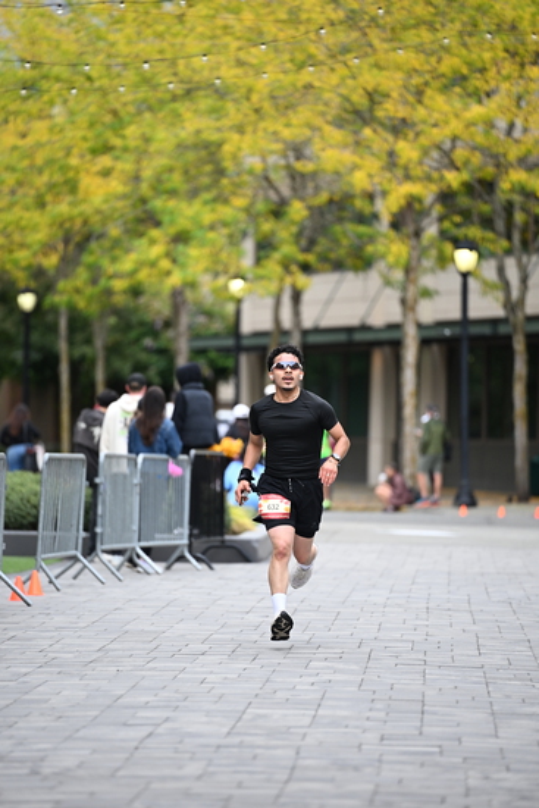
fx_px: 4488
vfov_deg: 10.3
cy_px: 404
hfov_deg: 6.9
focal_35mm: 200
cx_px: 270
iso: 800
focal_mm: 200
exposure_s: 1/2000
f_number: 2.8
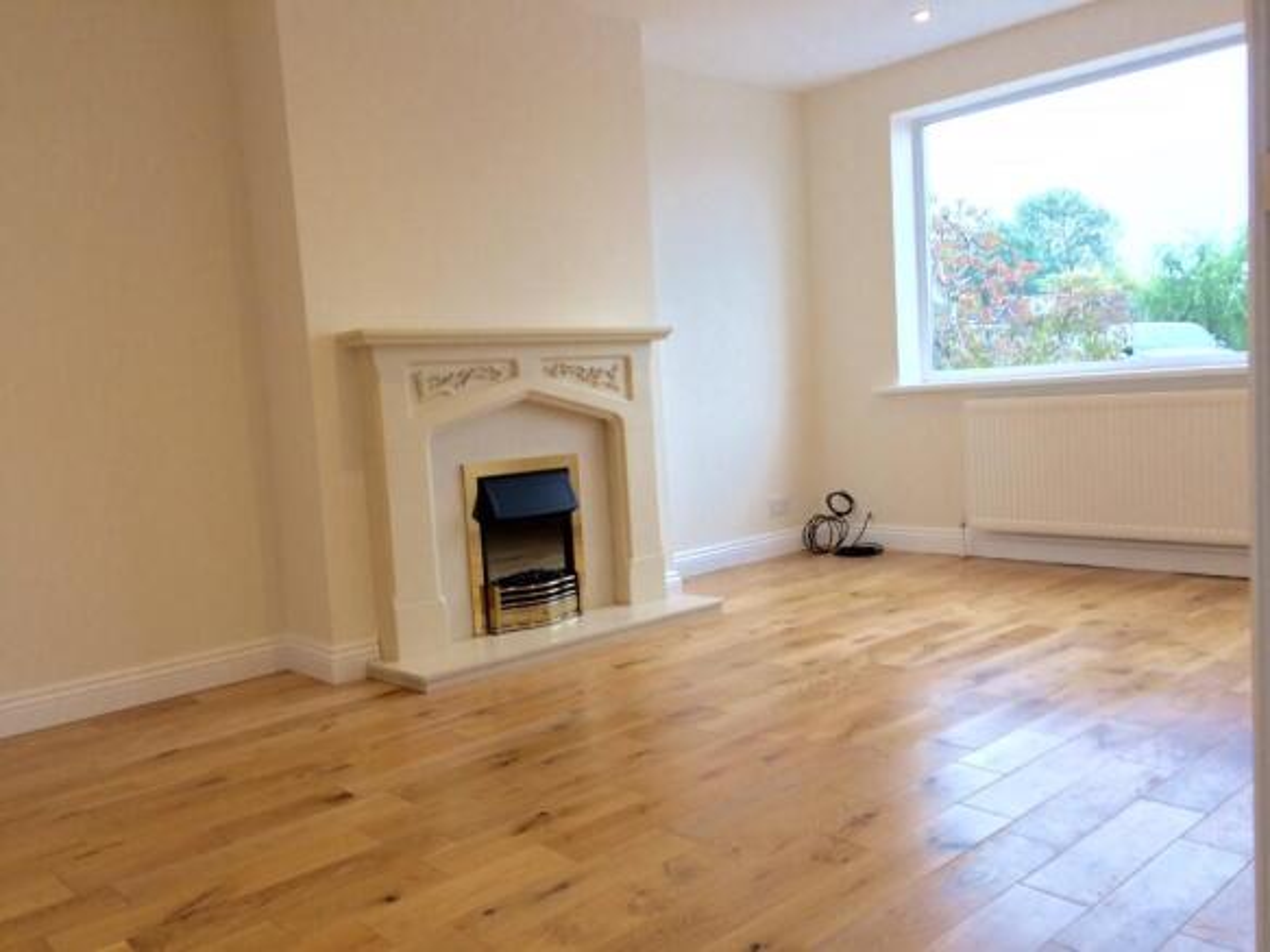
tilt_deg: -3.6
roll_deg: +5.2
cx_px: 635
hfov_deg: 61.7
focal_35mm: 29
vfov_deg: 48.2
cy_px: 476
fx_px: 1064
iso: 64
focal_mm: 4.15
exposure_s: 1/100
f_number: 2.2
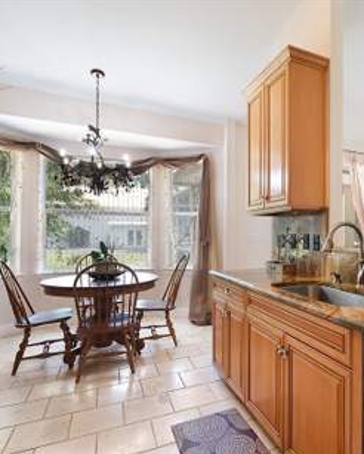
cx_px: 271
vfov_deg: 75.0
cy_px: 234
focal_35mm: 22
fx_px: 296
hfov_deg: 59.9
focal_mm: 10
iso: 1250
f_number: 4.5
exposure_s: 1/80
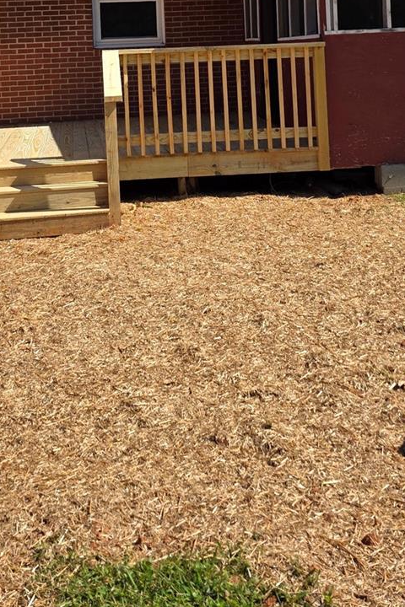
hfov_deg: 26.5
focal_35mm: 51
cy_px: 43
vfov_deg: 36.1
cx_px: 173
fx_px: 861
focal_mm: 6.3
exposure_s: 1/4539
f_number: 1.7
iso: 80
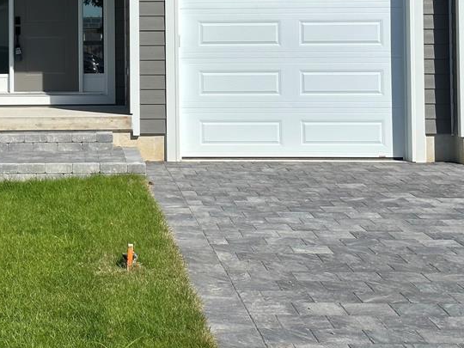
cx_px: 45
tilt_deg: +1.5
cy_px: 20
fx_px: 1220
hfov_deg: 21.1
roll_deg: +0.0
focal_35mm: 91
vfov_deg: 16.0
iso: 64
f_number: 1.78
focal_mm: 6.86
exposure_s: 1/6623
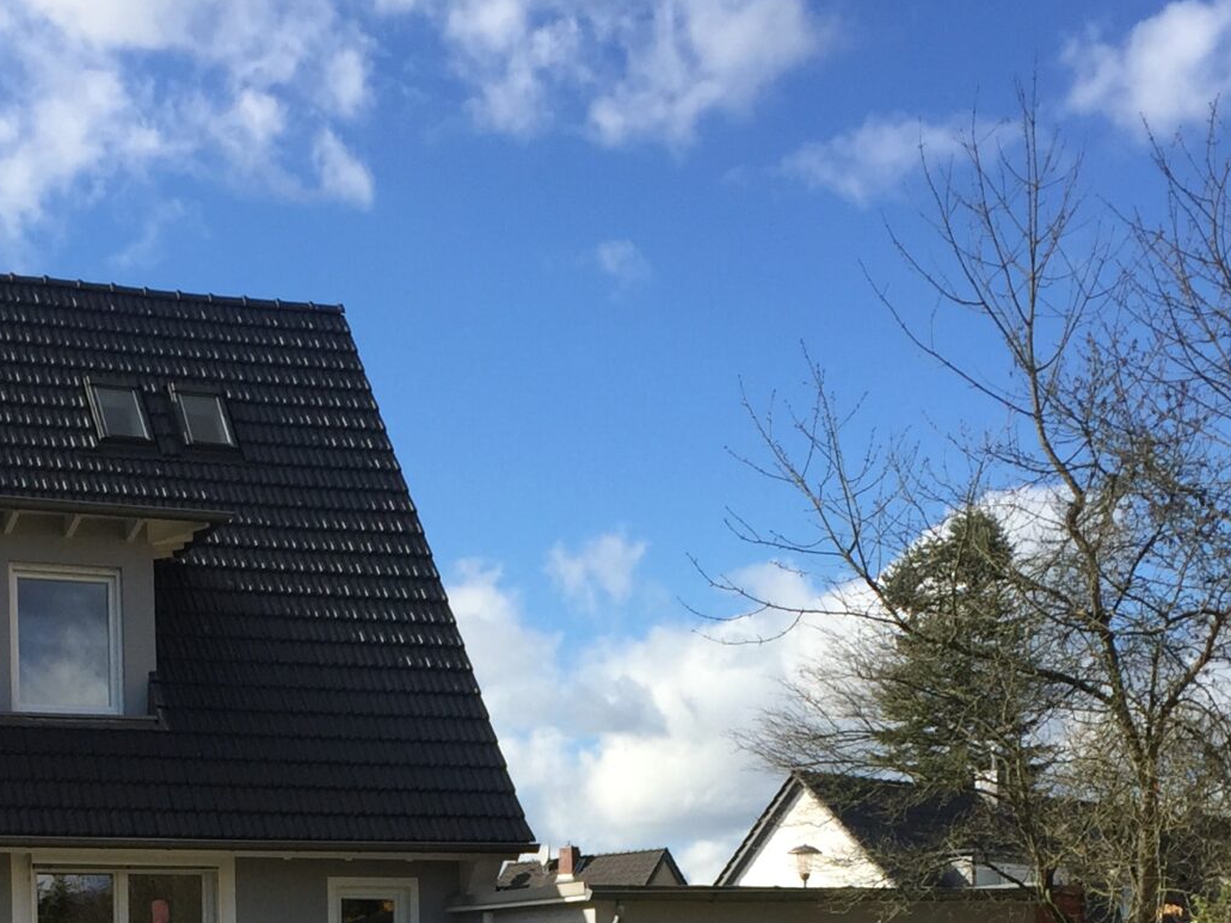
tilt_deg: +1.0
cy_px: 1083
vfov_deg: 19.4
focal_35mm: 72
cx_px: 518
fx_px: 2560
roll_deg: +1.0
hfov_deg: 27.0
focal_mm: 4.15
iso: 32
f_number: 2.2
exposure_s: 1/1412
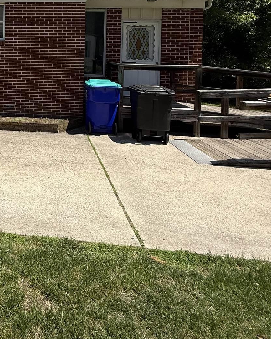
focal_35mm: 30
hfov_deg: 42.2
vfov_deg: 53.9
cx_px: 2
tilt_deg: +0.1
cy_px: 58
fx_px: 301
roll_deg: -1.3
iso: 50
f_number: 2.2
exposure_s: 1/2611
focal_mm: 2.22
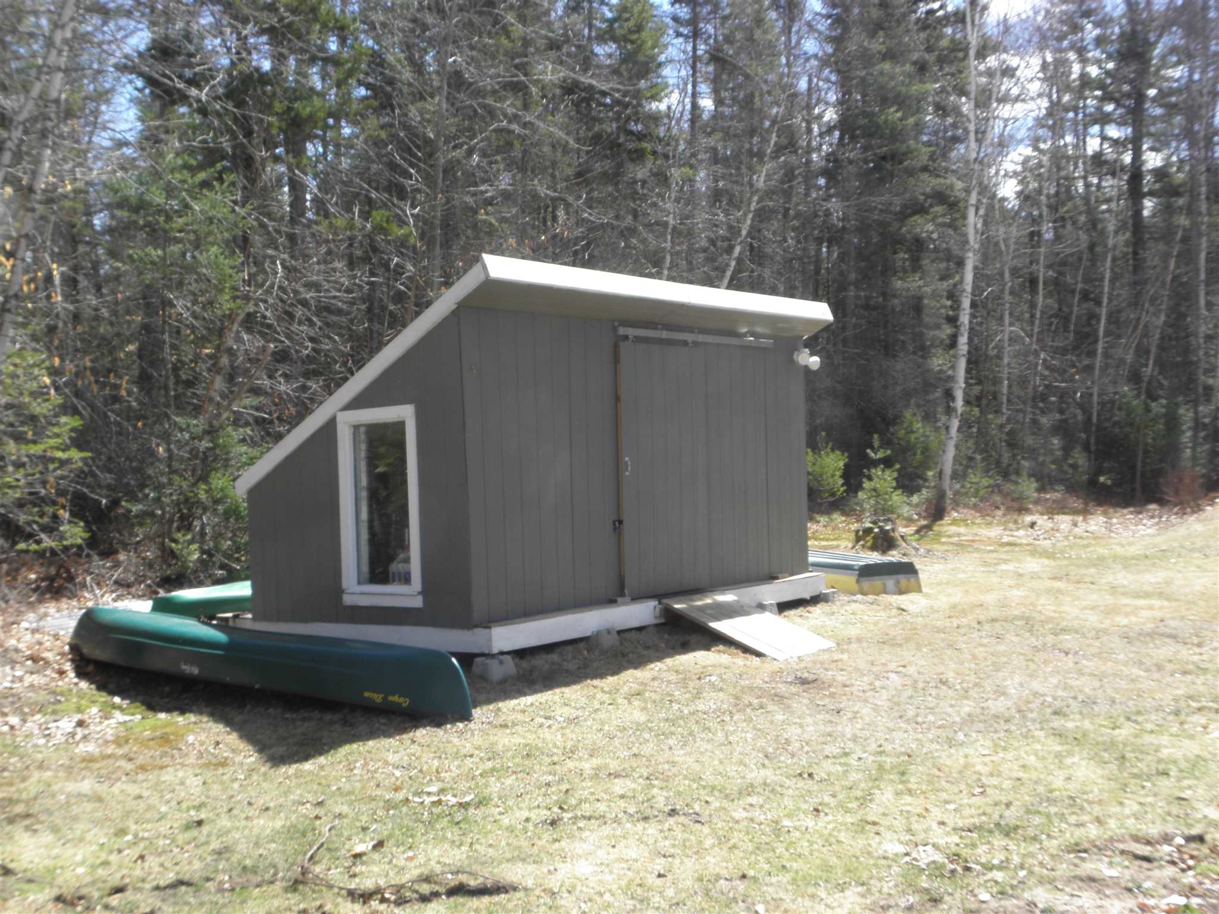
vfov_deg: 35.1
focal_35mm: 41
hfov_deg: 45.8
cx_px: 610
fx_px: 1444
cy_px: 457
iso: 64
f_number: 5.6
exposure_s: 1/100
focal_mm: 7.31
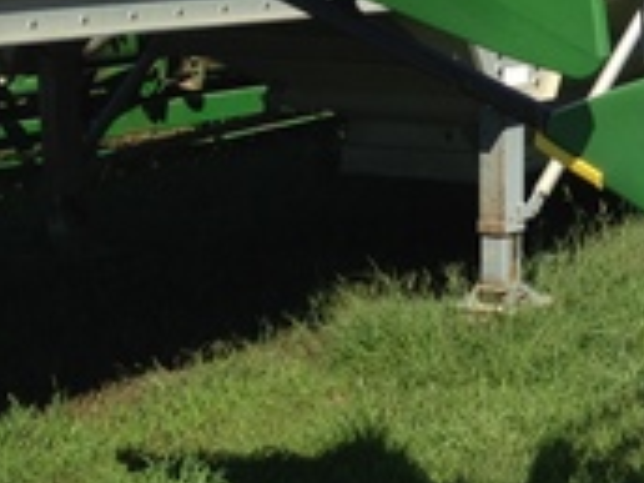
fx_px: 2065
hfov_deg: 16.0
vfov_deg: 13.3
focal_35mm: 111
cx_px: 1011
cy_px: 90
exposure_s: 1/1577
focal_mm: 4.28
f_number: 2.4
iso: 64
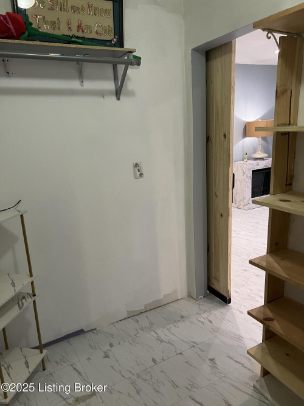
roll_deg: +3.4
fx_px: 305
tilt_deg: -14.7
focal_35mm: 26
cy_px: 203
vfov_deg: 67.3
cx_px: 152
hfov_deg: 53.0
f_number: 1.5
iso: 250
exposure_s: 1/60
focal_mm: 5.7
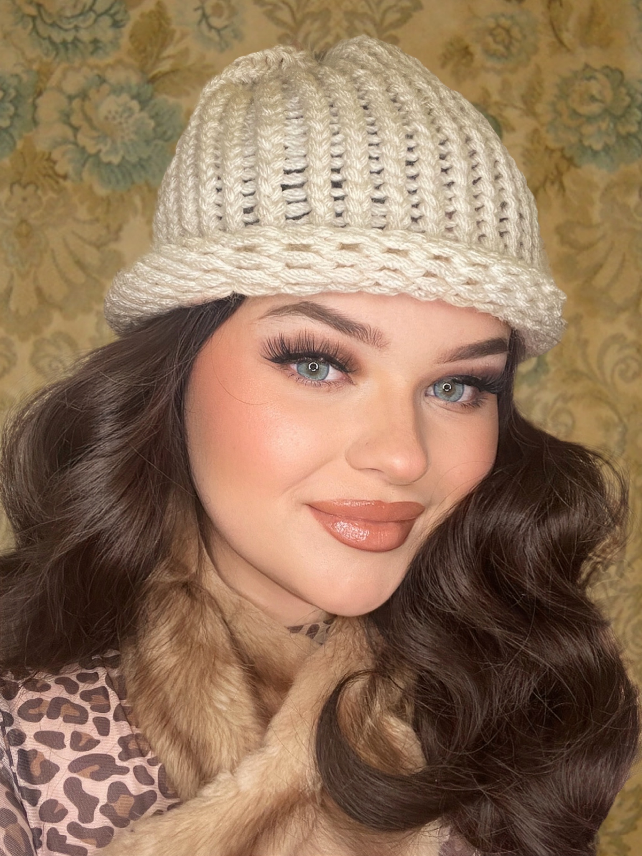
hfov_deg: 46.8
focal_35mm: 30
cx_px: 321
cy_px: 428
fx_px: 742
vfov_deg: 60.0
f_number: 2.2
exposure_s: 1/60
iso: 160
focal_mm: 2.71
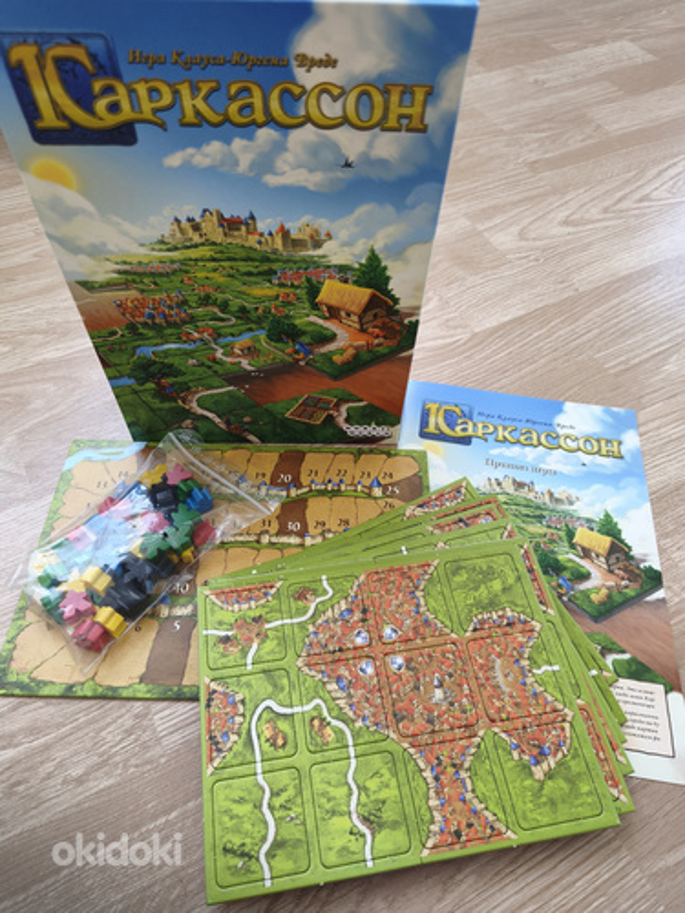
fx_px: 607
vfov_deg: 73.9
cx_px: 342
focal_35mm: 23
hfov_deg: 58.9
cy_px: 456
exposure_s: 1/60
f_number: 1.7
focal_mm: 5.35
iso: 400
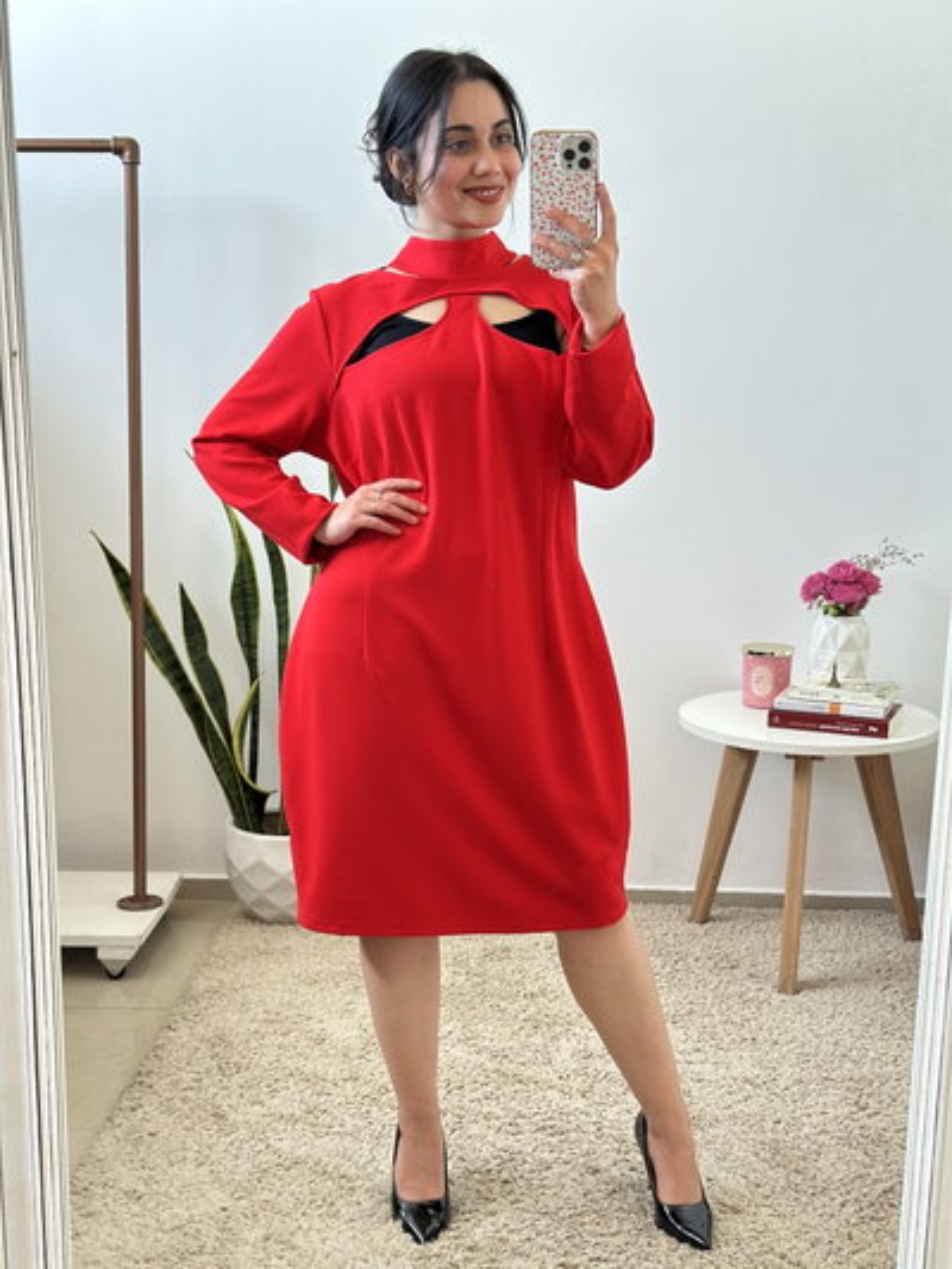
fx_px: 1759
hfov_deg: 30.3
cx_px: 476
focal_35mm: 48
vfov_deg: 39.6
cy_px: 634
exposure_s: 1/60
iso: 200
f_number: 1.78
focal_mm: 6.86
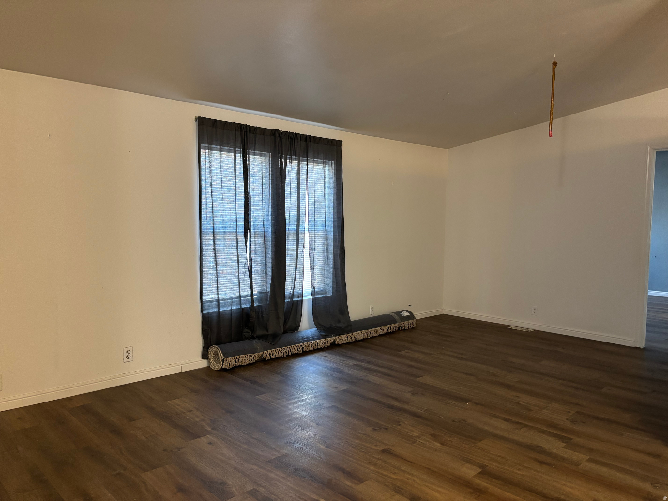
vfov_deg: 53.1
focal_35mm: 26
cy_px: 250
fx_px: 502
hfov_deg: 67.3
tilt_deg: -4.1
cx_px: 334
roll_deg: -1.3
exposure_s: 1/40
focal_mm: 5.96
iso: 400
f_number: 1.6
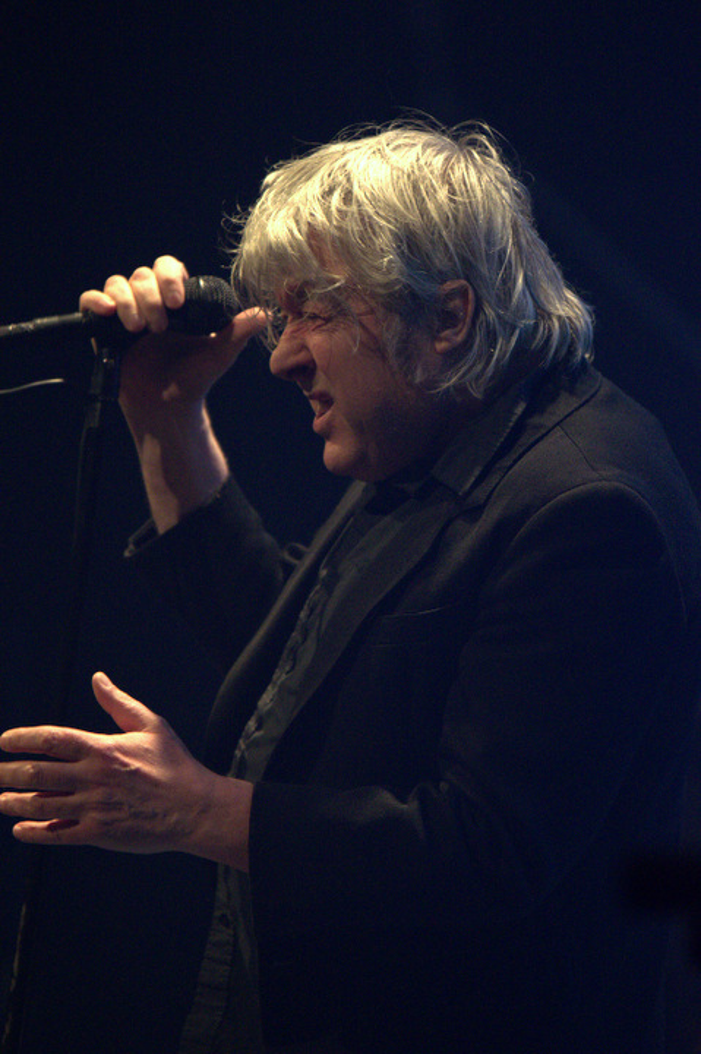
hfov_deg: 4.9
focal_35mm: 278
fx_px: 8116
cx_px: 350
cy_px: 527
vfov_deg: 7.4
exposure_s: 1/400
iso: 3200
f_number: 2.8
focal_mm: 185
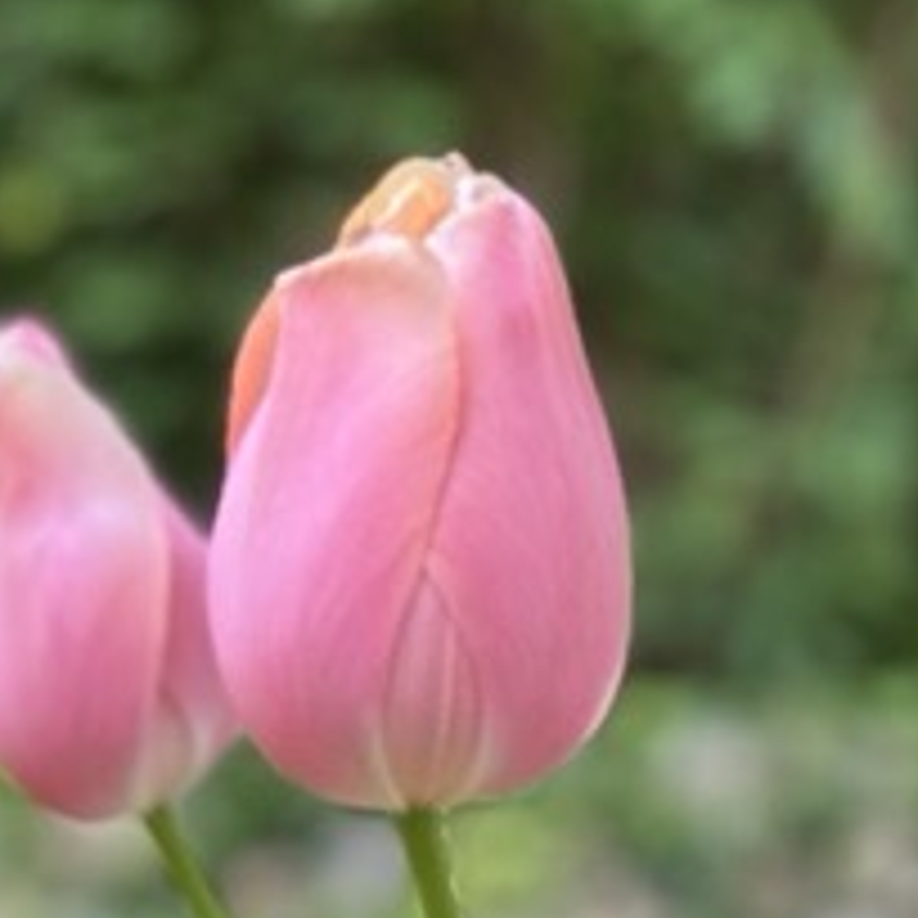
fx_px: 3750
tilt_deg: -0.1
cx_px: 333
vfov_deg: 14.0
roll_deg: +1.1
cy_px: 482
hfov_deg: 13.9
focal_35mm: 125
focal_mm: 6.76
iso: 320
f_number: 1.78
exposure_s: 1/40
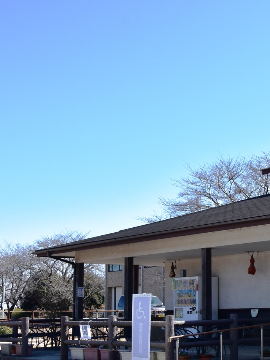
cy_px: 225
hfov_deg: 20.0
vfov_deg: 28.9
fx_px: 697
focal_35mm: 67
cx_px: 357
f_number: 10
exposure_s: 1/320
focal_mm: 22
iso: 400
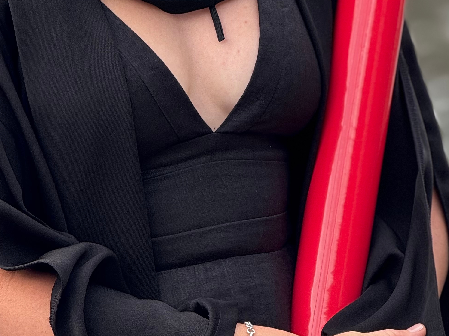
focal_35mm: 249
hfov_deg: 7.9
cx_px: 153
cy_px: -124
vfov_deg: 5.9
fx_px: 3230
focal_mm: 15.66
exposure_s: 1/283
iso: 50
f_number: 2.8
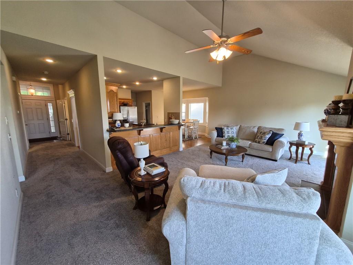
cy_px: 132
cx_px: 176
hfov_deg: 106.2
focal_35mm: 13
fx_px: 133
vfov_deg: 89.9
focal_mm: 1.7
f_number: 2.2
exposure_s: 1/60
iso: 80
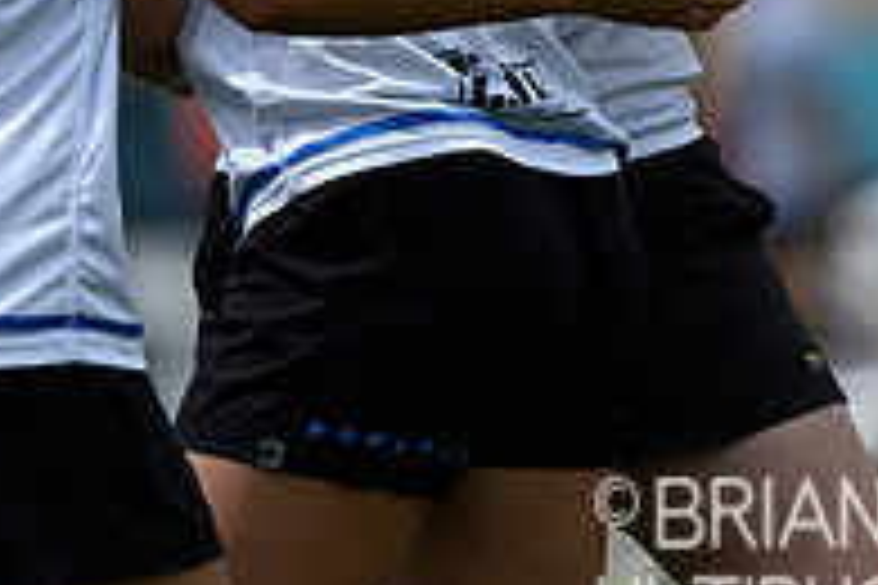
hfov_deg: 1.7
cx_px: 297
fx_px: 29069
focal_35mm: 1192
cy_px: -173
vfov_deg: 1.2
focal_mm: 400
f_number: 4
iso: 100
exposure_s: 1/1250
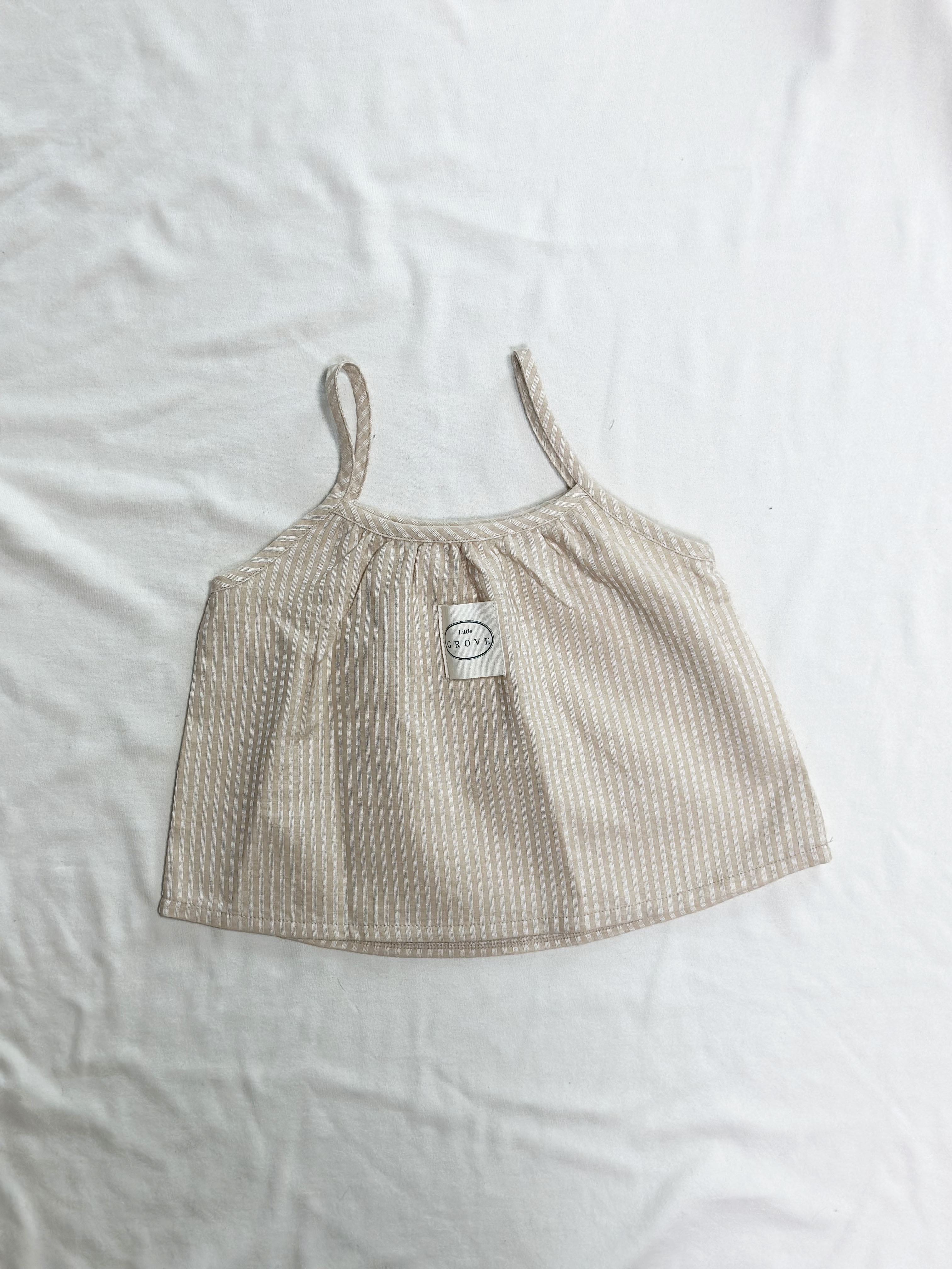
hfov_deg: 30.3
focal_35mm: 48
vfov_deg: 39.7
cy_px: 634
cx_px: 476
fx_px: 1760
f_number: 1.78
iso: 100
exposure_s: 1/120
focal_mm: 6.86
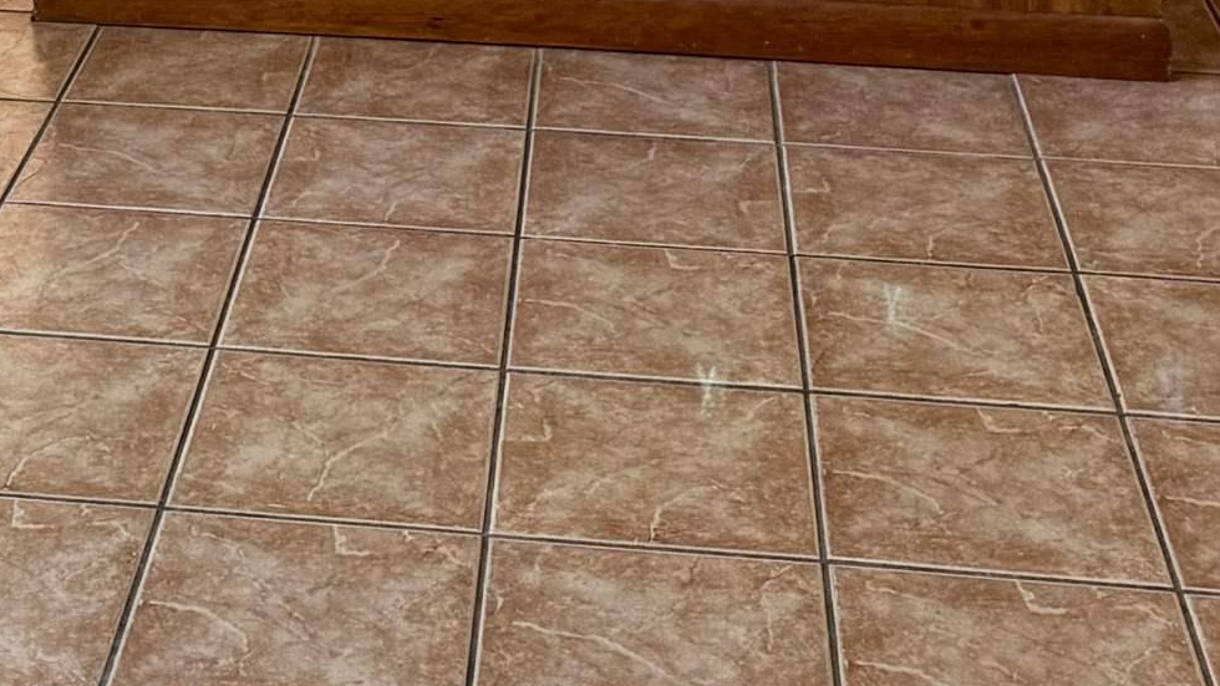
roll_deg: +1.5
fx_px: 2652
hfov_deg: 25.3
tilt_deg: -8.3
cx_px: 166
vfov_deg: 13.0
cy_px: -636
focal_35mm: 82
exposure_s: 1/60
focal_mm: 6.76
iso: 160
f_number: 1.78
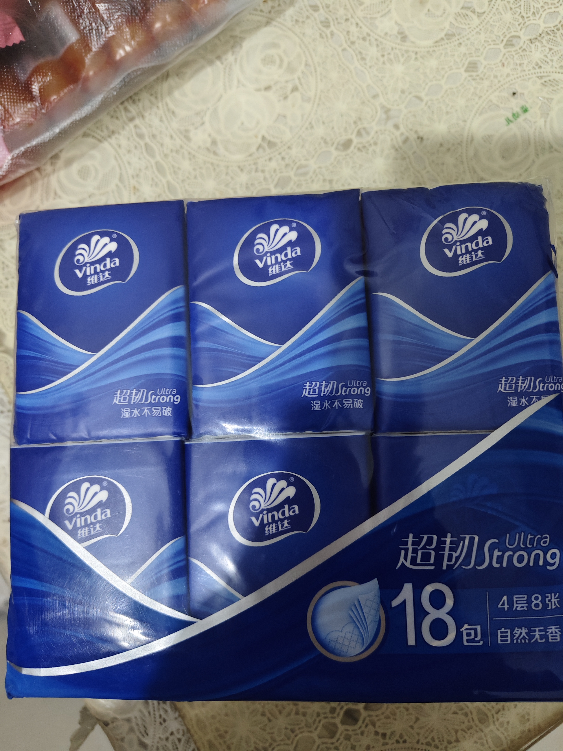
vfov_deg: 73.9
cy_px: 376
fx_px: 499
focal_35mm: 23
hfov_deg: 58.9
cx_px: 282
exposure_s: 1/50
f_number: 1.88
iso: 1063
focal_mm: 5.56
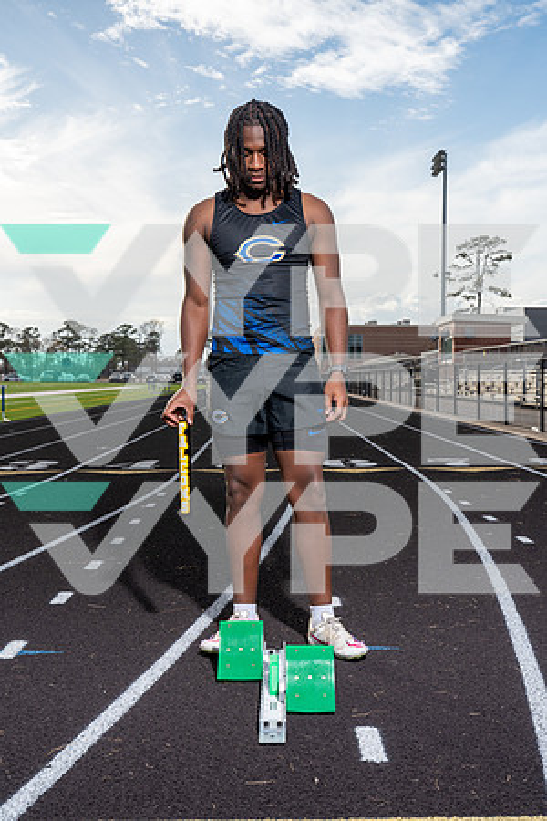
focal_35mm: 42
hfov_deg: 31.9
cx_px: 274
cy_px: 410
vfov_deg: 46.4
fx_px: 957
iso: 160
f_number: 10
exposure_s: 1/250
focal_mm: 42
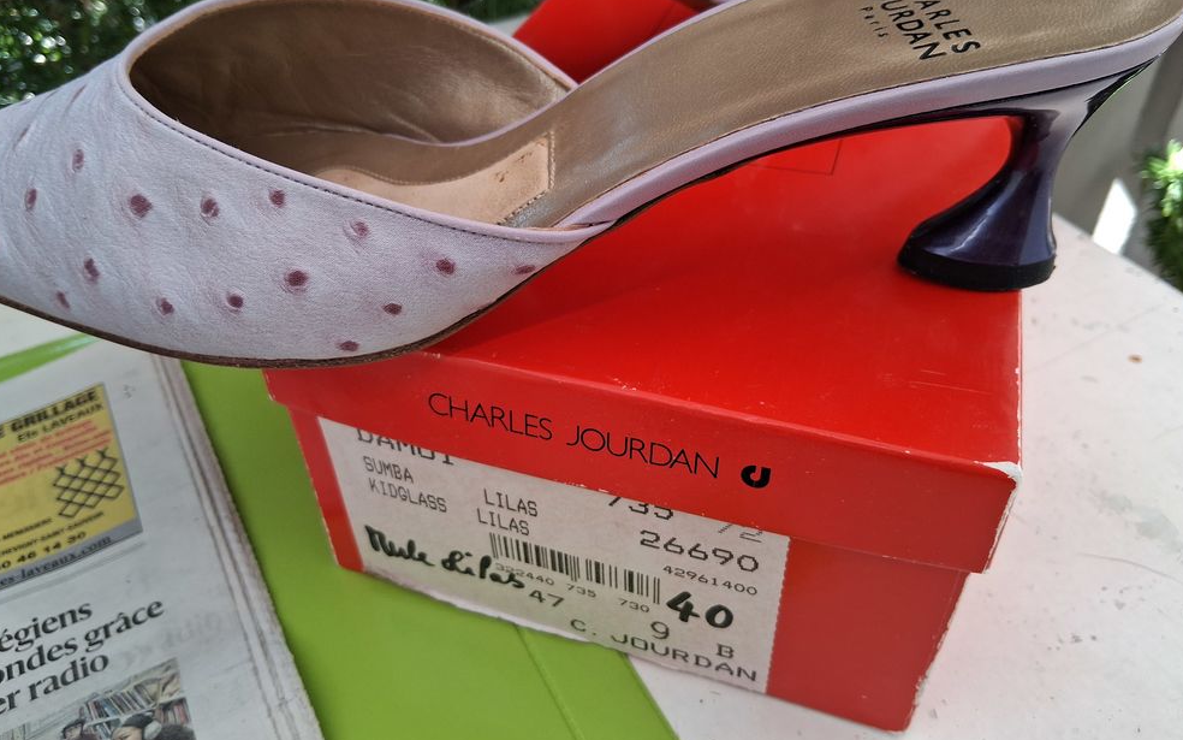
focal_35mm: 28
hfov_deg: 66.5
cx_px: 589
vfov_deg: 44.4
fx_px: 903
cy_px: 313
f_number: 1.8
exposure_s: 1/100
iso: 100
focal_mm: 3.98
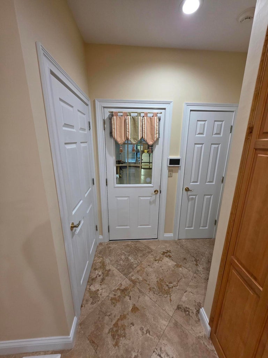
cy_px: 179
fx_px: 134
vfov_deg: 106.2
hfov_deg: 89.9
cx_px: 134
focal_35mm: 13
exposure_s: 1/120
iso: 250
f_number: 1.9
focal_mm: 2.2
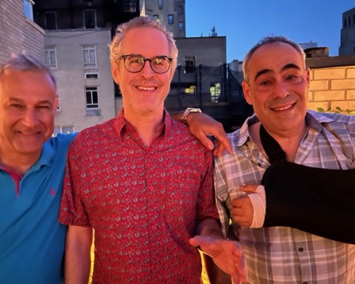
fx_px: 357
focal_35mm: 34
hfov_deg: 52.7
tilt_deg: -6.6
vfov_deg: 43.3
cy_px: 150
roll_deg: +3.3
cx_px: 153
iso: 2500
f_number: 1.5
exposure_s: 1/9
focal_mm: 5.7
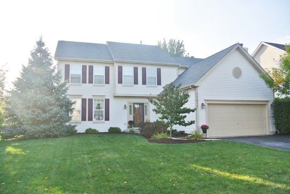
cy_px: 97
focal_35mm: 27
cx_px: 145
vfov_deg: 48.0
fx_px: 218
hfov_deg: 67.3
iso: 100
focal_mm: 10
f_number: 4
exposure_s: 1/320
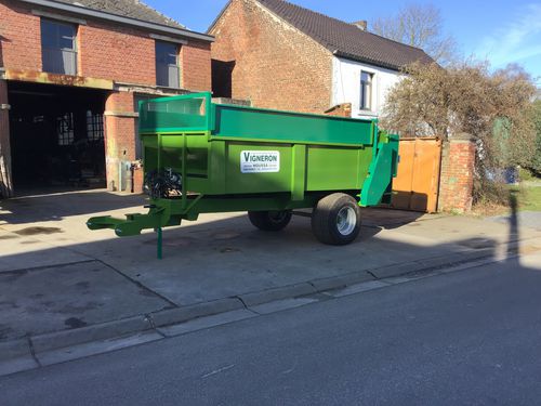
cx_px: 270
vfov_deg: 45.4
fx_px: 484
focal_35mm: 31
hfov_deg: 58.4
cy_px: 203
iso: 25
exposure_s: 1/539
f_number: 2.4
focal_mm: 3.3
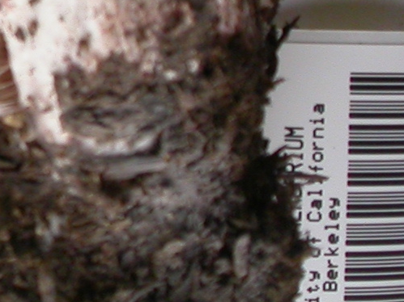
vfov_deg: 8.5
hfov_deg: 11.1
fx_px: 2019
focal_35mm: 173
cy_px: -33
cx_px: -137
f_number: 4.2
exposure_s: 1/128
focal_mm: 7.85
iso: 100
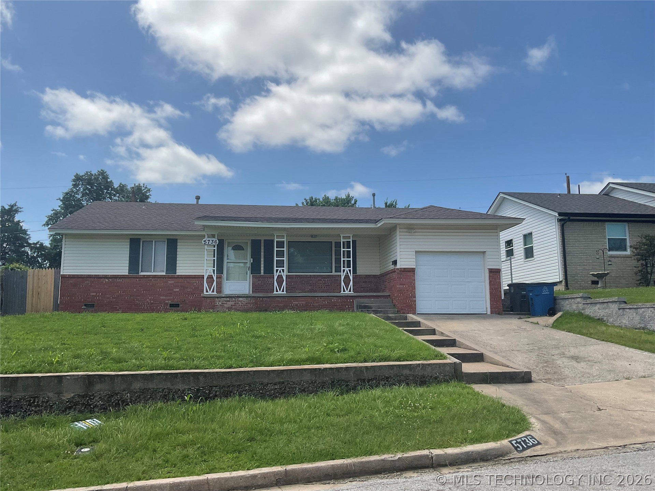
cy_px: 246
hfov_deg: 61.7
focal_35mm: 29
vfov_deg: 48.2
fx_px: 549
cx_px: 328
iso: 16
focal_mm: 3
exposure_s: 1/2667
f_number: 1.8
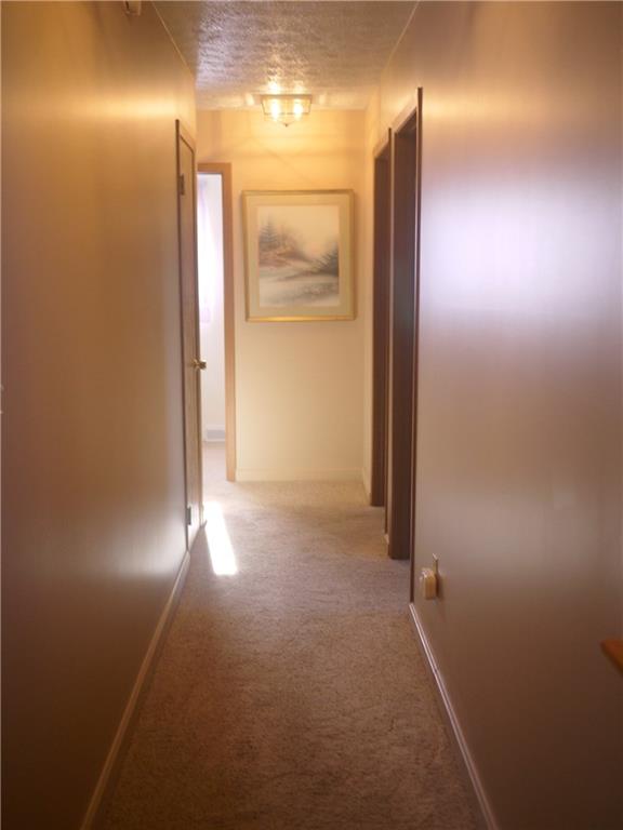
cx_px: 312
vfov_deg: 46.8
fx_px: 960
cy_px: 415
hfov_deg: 36.0
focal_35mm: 40
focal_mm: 20
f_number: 1.8
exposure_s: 1/50
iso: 100
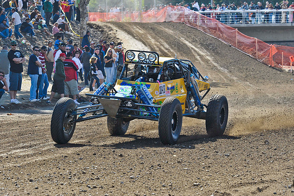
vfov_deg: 7.8
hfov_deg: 11.8
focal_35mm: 175
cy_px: 98
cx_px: 147
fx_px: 1428
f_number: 9
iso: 640
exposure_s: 1/640
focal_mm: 175
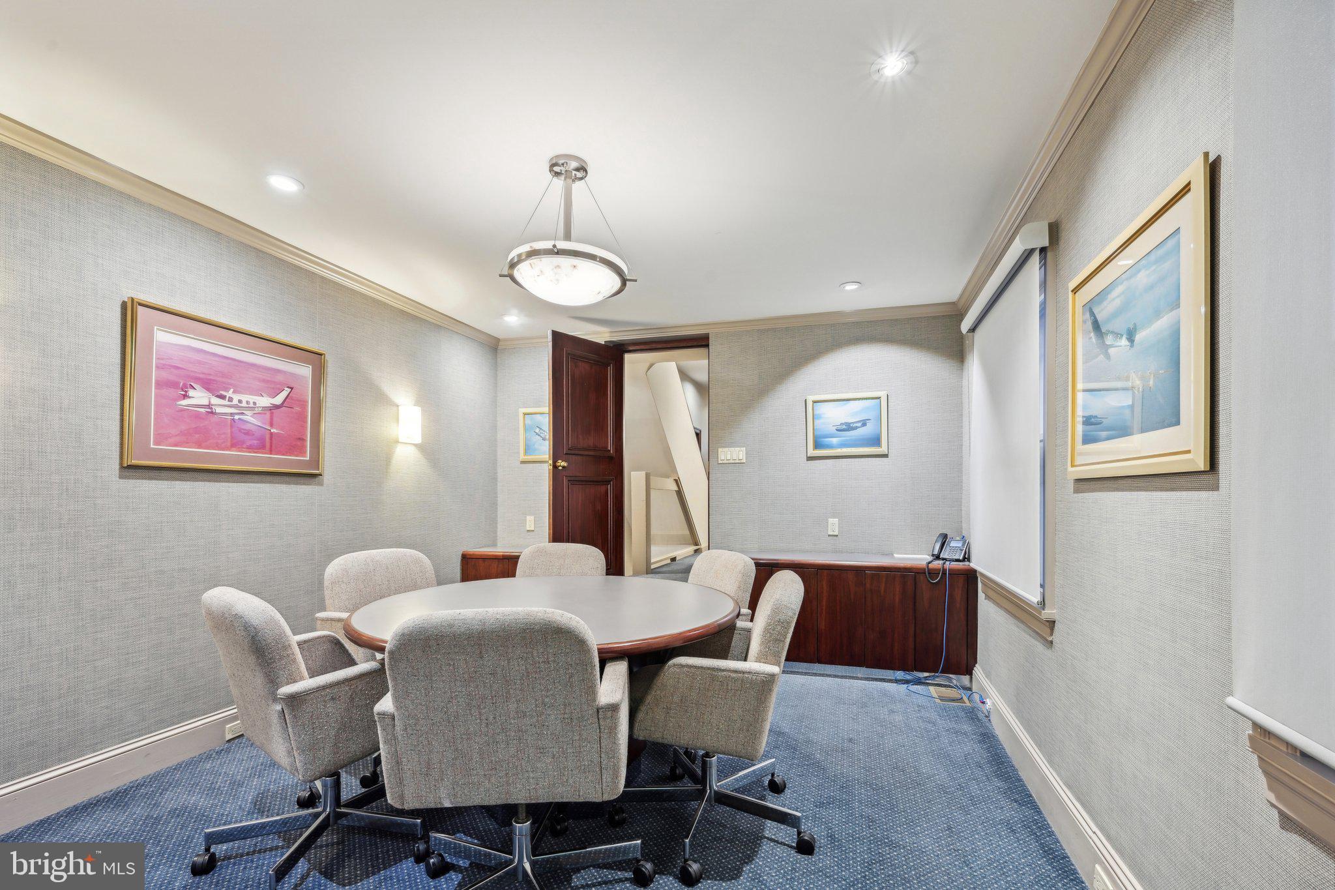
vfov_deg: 73.7
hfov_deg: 96.7
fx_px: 593
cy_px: 445
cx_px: 668
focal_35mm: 16
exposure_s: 1/2.5
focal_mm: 16
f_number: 8
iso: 400
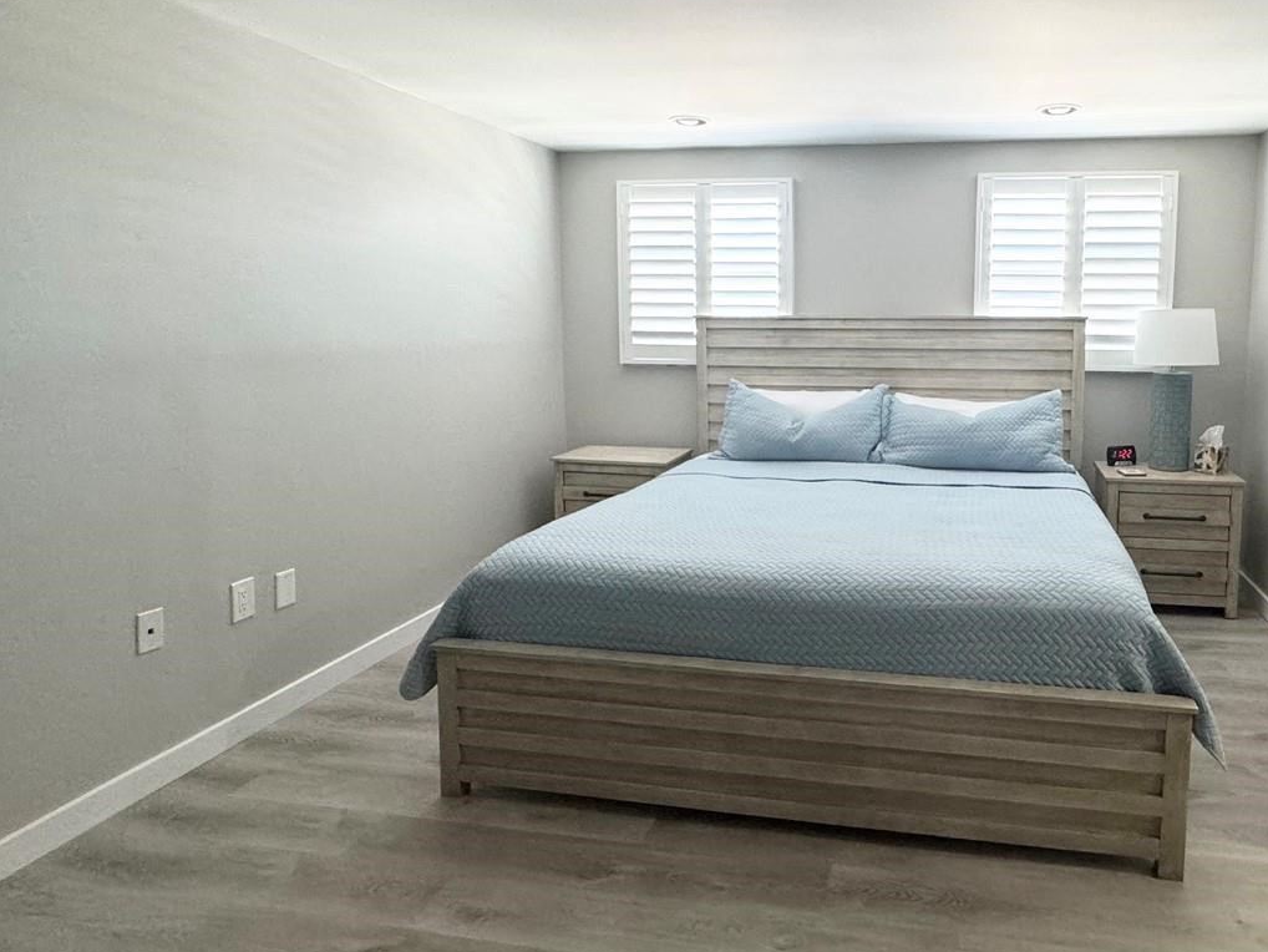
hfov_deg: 73.8
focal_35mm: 22
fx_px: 806
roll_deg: -0.6
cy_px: 391
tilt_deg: -5.6
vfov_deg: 60.7
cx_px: 856
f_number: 2.2
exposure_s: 1/120
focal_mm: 2.22
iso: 250
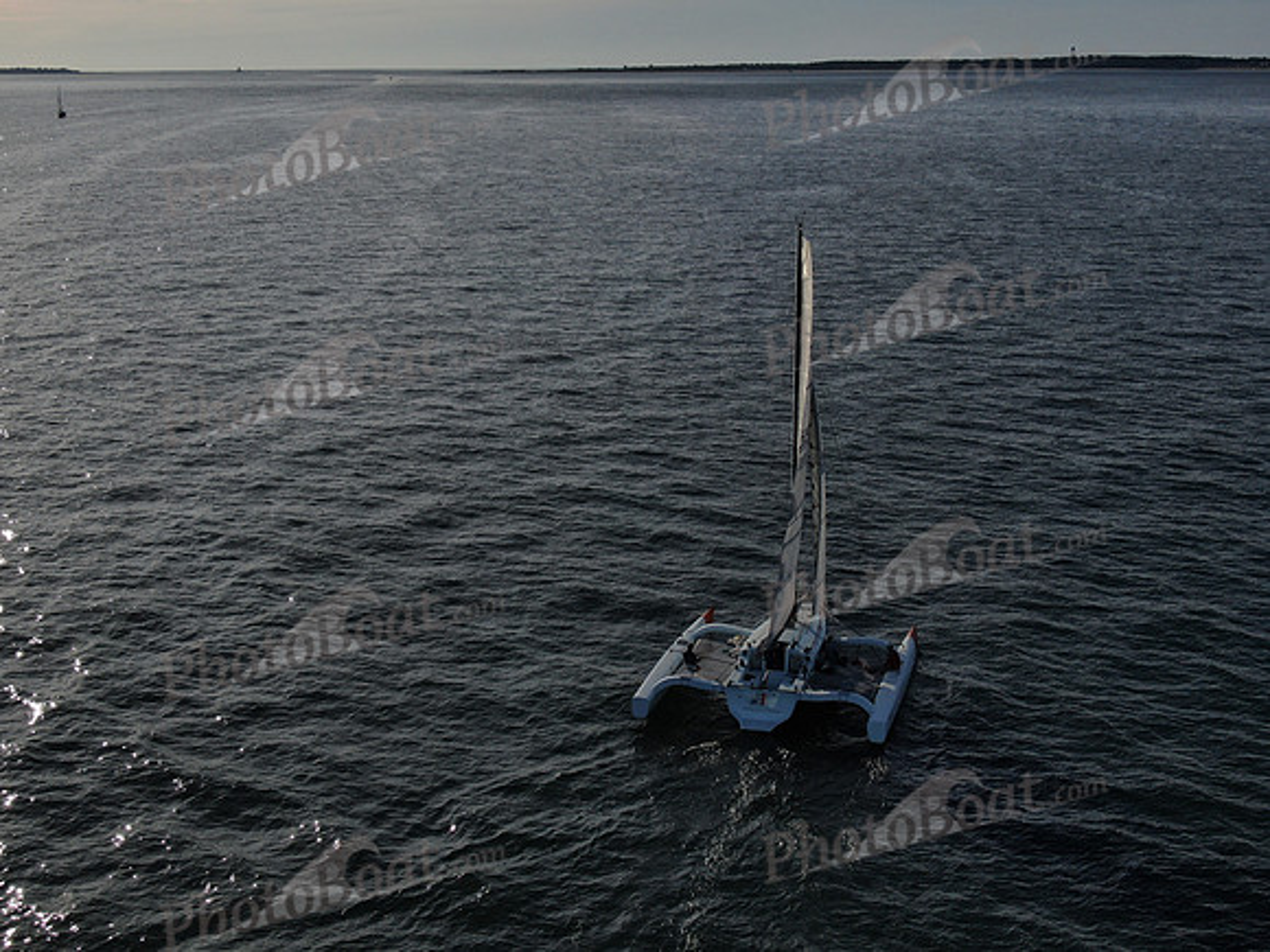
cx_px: 635
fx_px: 1761
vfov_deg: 30.3
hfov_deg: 39.7
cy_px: 476
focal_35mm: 48
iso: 100
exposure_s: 1/3200
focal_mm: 8.6
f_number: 3.8
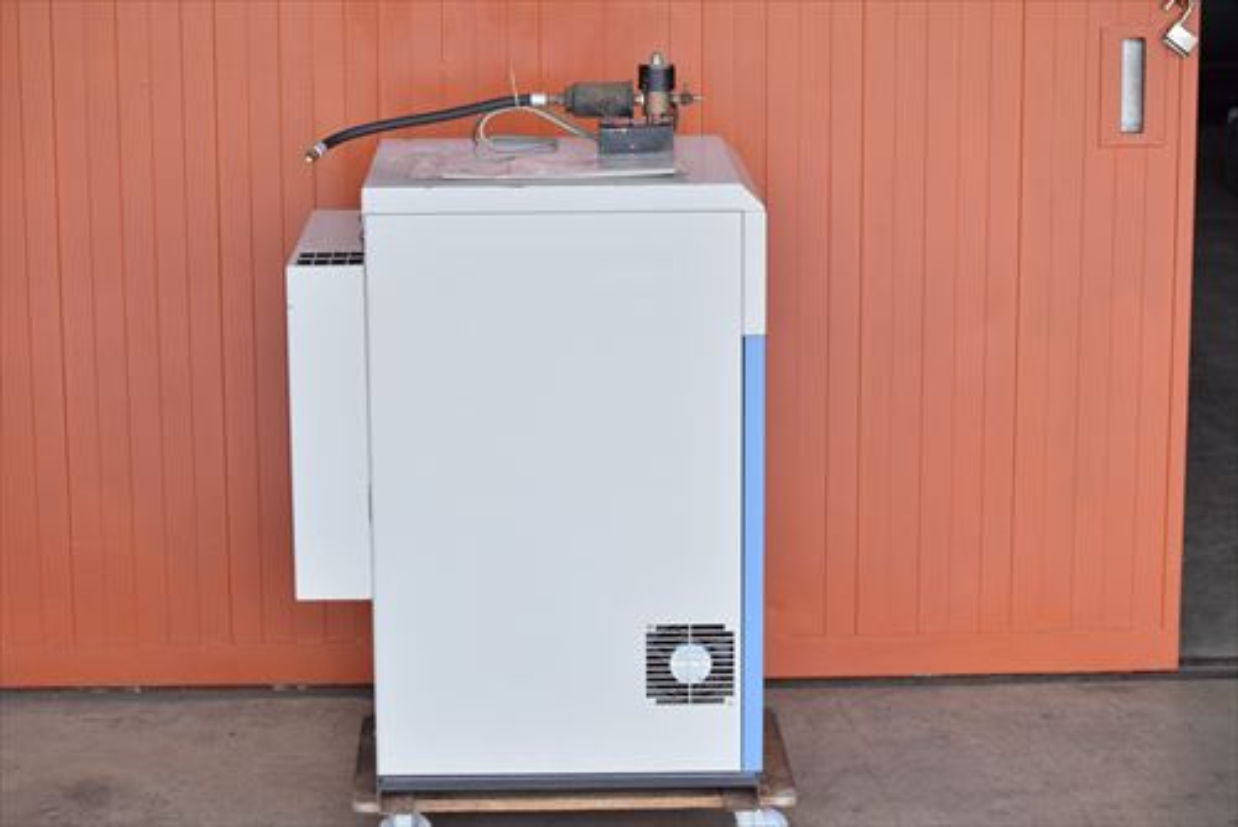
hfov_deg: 23.4
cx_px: 619
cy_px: 414
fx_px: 2993
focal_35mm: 87
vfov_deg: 15.7
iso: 1250
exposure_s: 1/1000
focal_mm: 58
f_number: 6.3
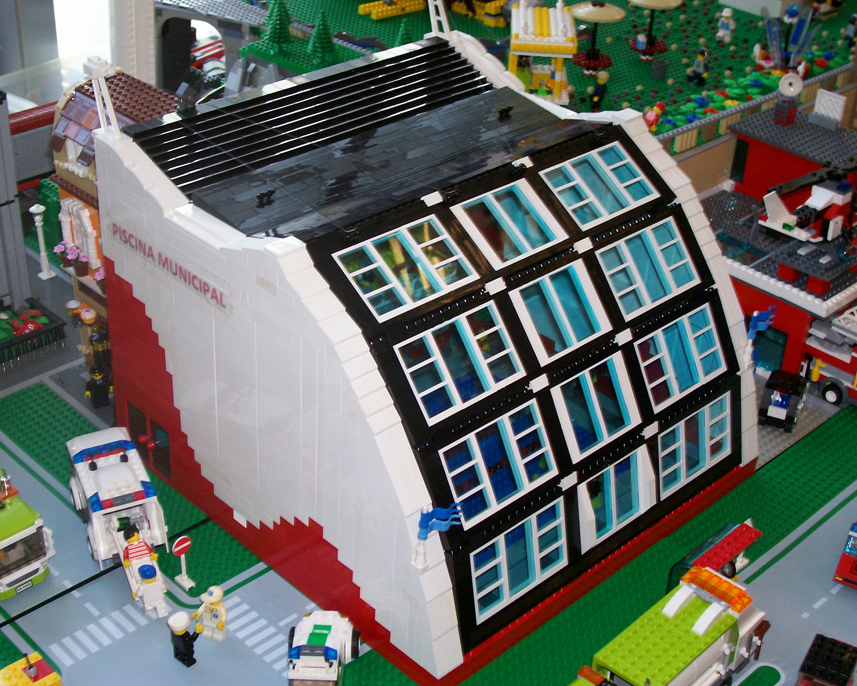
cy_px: 341
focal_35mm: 56
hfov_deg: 33.6
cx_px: 413
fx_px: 1421
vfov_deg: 27.1
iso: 80
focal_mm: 8.7
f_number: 3.2
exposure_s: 1/73.3
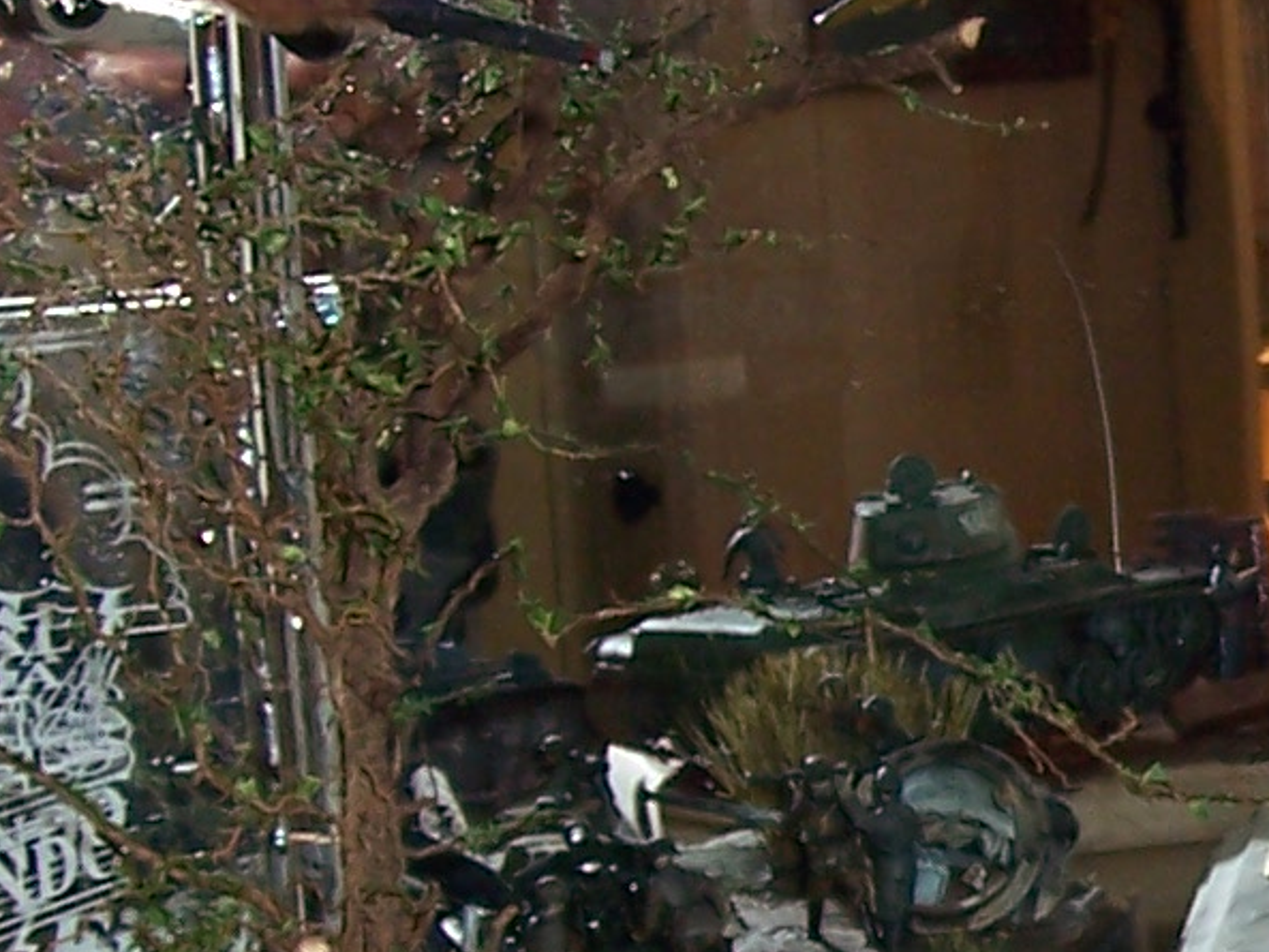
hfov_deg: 14.1
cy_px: 616
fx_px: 4840
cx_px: 1802
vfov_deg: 11.2
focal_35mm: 132
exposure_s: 1/60
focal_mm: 5.6
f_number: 2.7
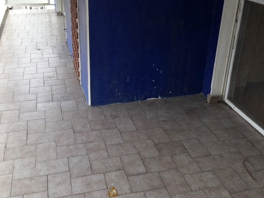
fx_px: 328
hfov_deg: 43.8
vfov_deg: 33.5
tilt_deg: -24.9
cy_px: 80
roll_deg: -0.2
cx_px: 127
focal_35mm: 43
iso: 50
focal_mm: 4.12
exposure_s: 1/288
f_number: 2.4
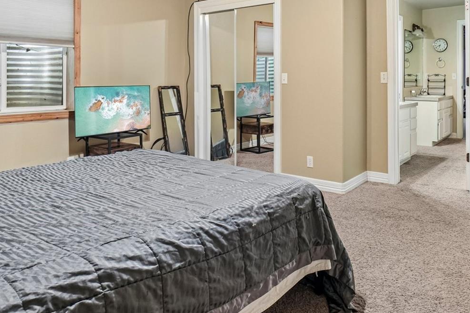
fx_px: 350
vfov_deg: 46.8
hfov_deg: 67.1
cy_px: 86
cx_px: 282
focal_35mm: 27
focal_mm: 11
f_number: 8
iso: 400
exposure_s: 1/5
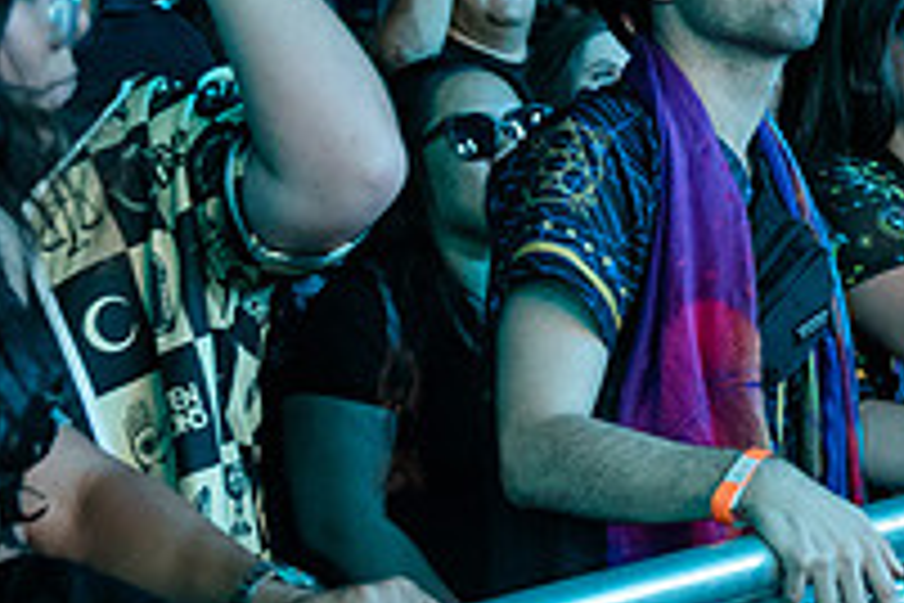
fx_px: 2335
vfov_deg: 14.7
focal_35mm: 93
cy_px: 196
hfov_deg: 20.9
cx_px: 976
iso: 6400
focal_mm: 32
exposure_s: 1/200
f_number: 3.2
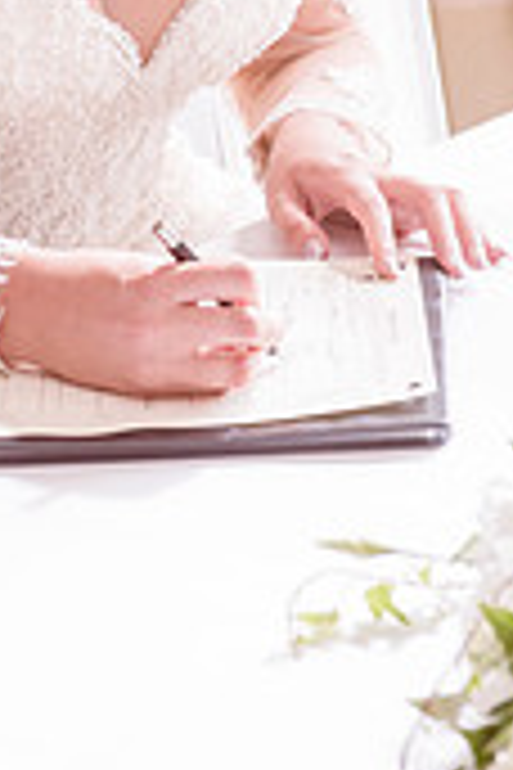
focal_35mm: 184
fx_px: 3933
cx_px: 0
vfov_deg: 11.1
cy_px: -18
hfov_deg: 7.4
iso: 500
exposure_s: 1/200
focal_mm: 70
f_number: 5.6
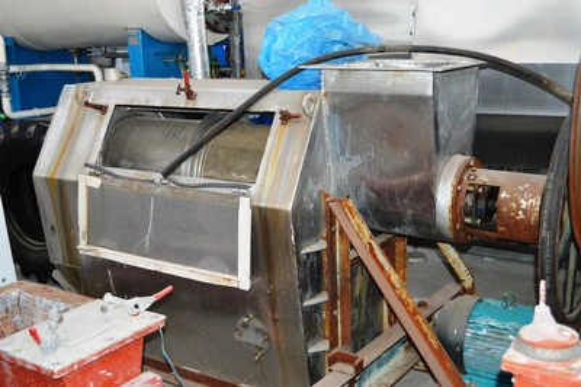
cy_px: 194
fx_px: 726
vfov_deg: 29.8
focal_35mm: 45
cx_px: 290
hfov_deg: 43.6
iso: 640
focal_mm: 30
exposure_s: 1/60
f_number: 4.2
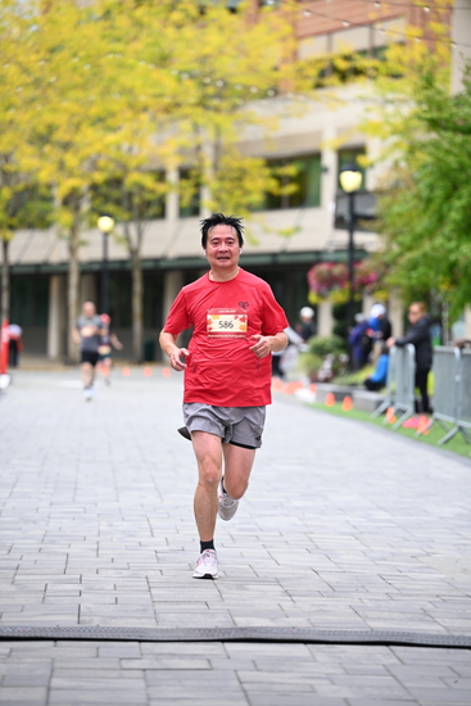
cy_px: 353
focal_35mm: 135
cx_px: 236
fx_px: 2648
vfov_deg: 15.2
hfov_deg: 10.2
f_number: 2.8
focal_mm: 135
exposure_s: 1/2000
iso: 640
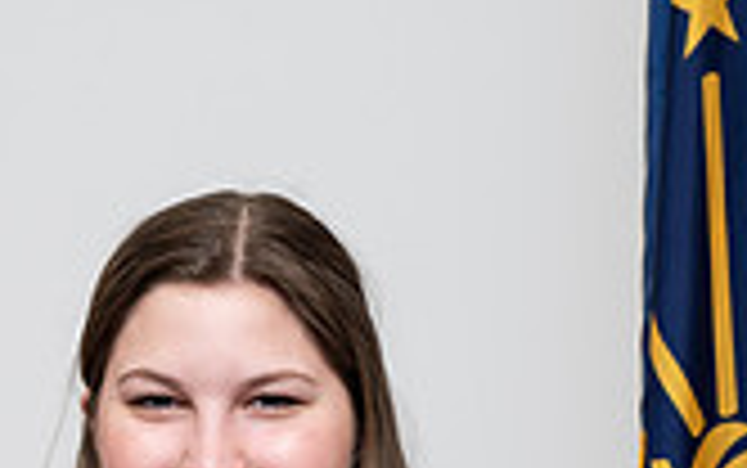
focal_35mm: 213
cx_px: 45
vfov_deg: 6.1
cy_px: 742
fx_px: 4339
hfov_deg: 9.8
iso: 100
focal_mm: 50
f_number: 3.5
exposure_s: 1/160
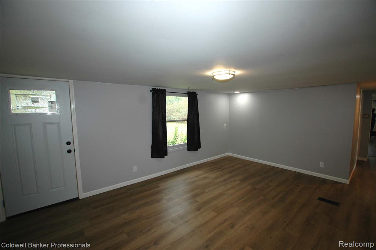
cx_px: 188
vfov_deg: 77.2
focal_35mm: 15
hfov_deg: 100.5
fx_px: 156
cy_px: 125
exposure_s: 1/60
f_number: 4
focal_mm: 10
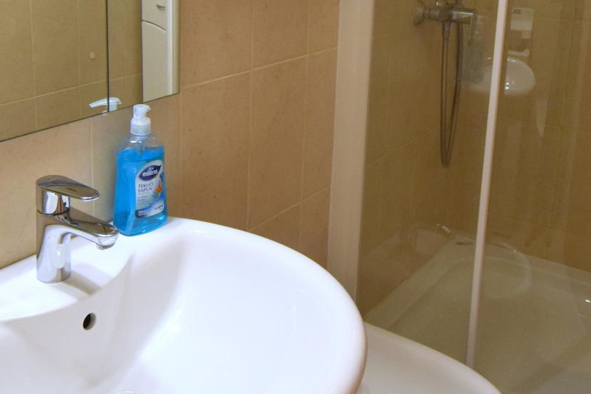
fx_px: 722
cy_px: 47
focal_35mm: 44
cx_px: 262
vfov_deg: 29.4
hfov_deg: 44.4
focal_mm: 10
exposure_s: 1/60
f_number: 4
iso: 500
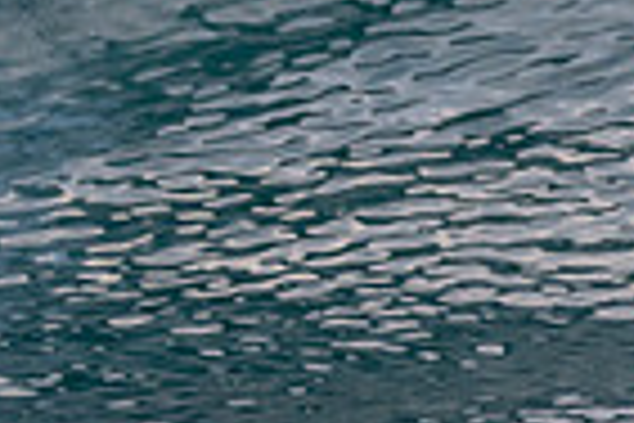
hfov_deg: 0.7
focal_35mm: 3096
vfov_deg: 0.4
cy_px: -281
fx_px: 54520
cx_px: 207
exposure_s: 1/400
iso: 400
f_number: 5.6
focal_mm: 500
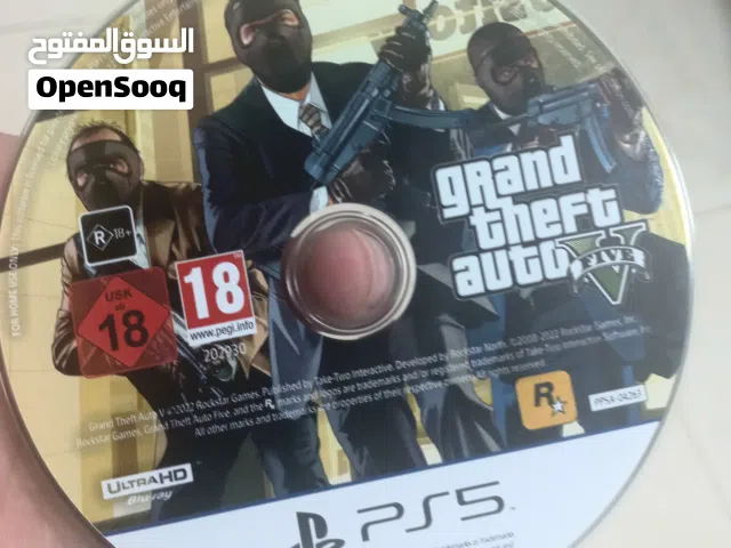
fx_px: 528
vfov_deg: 54.9
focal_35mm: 25
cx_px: 366
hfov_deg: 69.4
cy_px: 274
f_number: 1.8
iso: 125
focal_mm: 4.6
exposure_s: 1/50
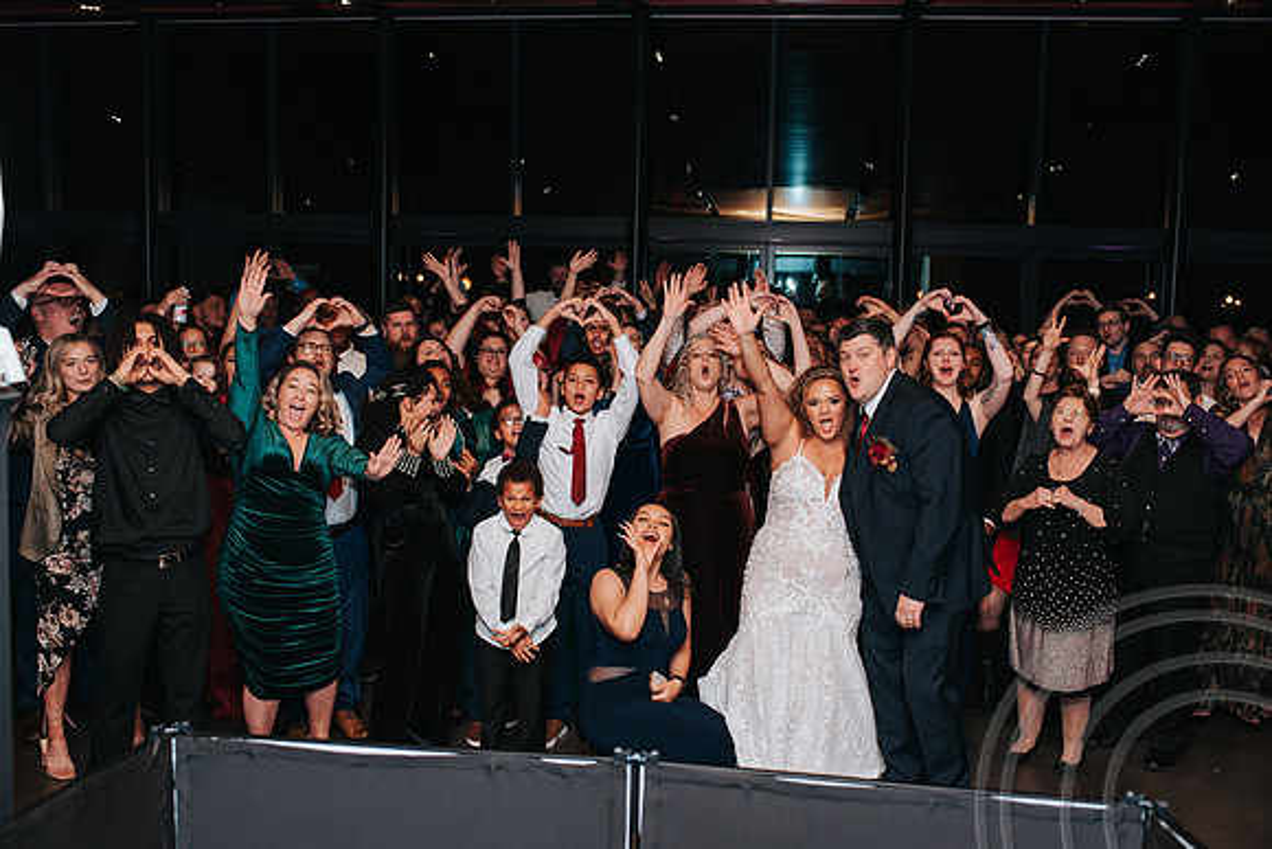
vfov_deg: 37.9
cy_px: 424
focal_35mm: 35
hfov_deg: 54.4
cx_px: 636
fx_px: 1237
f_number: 3.5
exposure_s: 1/200
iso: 1000
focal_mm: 35
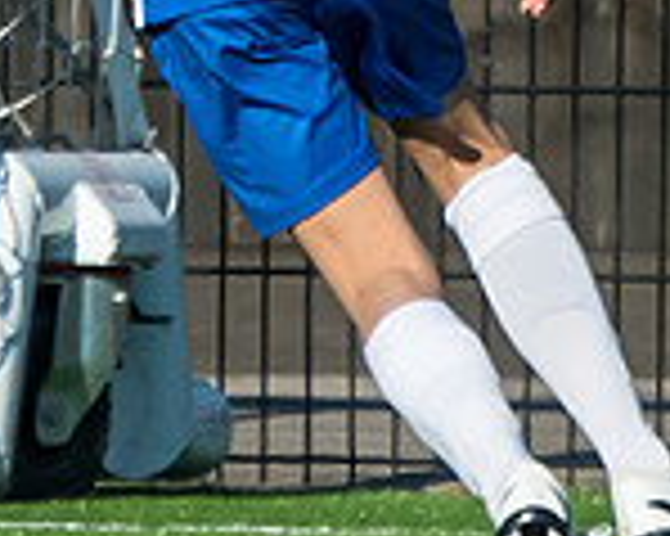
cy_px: 63
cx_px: -753
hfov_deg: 0.6
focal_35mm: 3308
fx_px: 65553
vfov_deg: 0.5
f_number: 4.5
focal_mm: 280
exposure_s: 1/4000
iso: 400
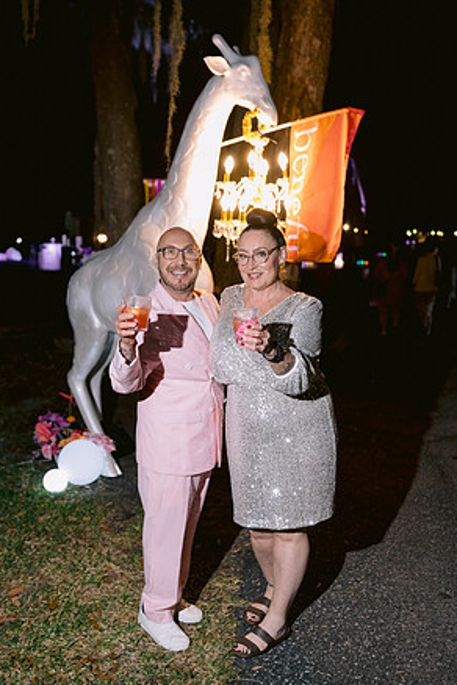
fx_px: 685
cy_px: 350
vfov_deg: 53.1
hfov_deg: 36.9
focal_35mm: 36
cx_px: 228
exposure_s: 1/125
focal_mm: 35
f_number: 2.8
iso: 1600
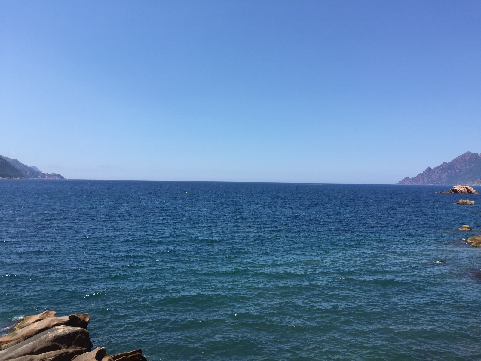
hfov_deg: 61.7
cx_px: 240
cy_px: 180
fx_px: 403
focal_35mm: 29
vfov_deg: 48.2
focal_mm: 4.15
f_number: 2.2
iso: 32
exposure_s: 1/2083
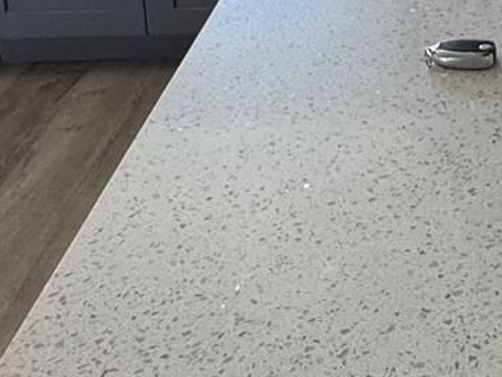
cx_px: 594
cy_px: -124
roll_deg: -2.7
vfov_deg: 21.3
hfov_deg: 27.6
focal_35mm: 62
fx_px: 899
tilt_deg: -16.0
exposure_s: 1/120
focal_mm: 2.22
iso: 125
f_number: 2.2
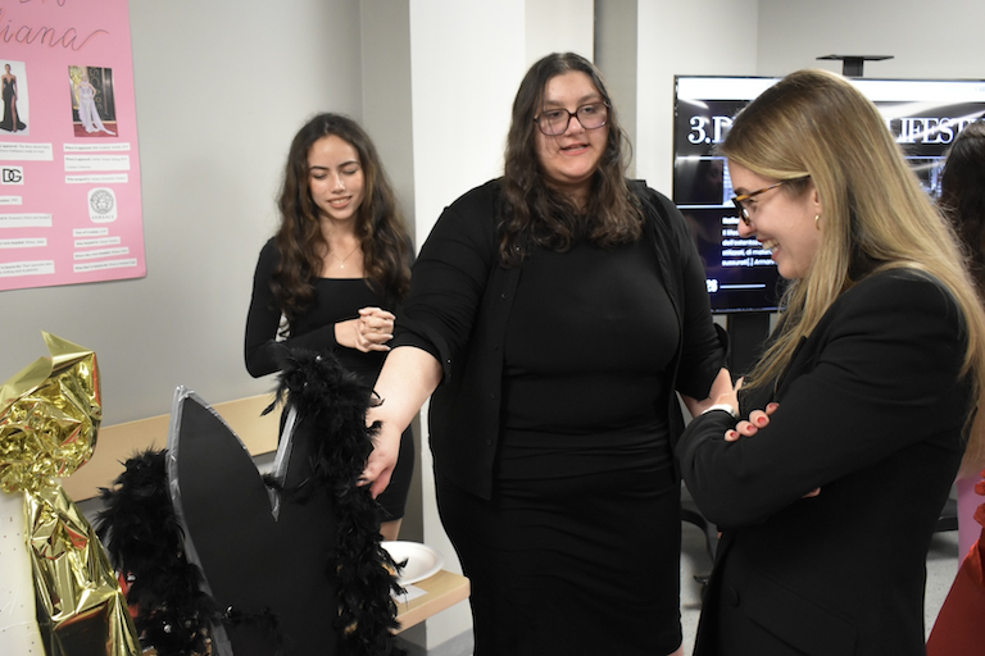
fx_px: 985
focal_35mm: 36
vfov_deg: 36.9
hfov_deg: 53.1
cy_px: 328
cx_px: 492
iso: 3200
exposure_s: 1/80
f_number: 3.8
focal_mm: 24
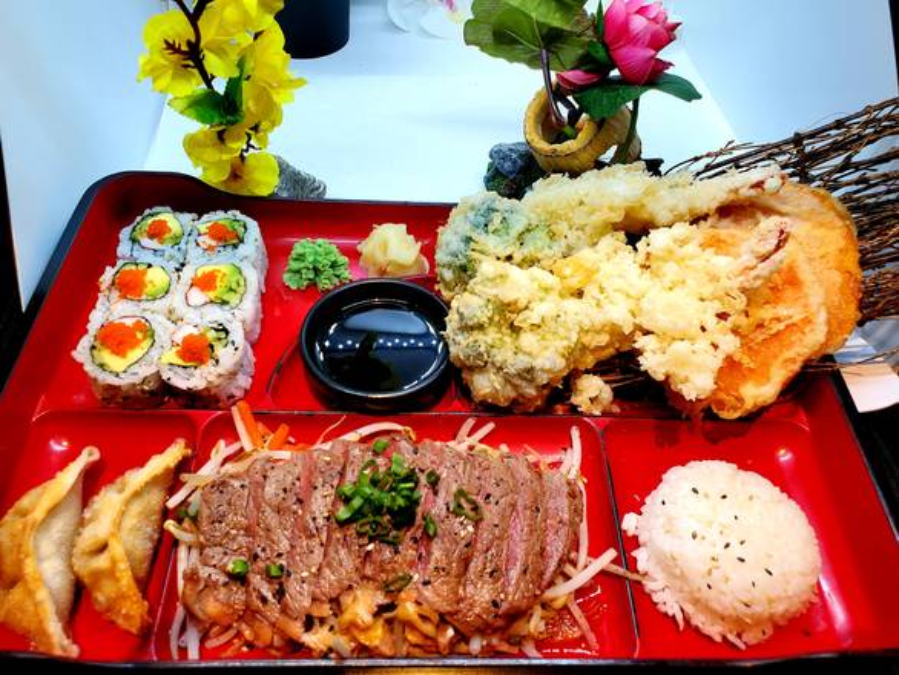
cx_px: 450
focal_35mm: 26
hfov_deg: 67.3
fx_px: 676
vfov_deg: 53.1
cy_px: 338
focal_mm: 4.3
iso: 125
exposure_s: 1/120
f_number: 2.4
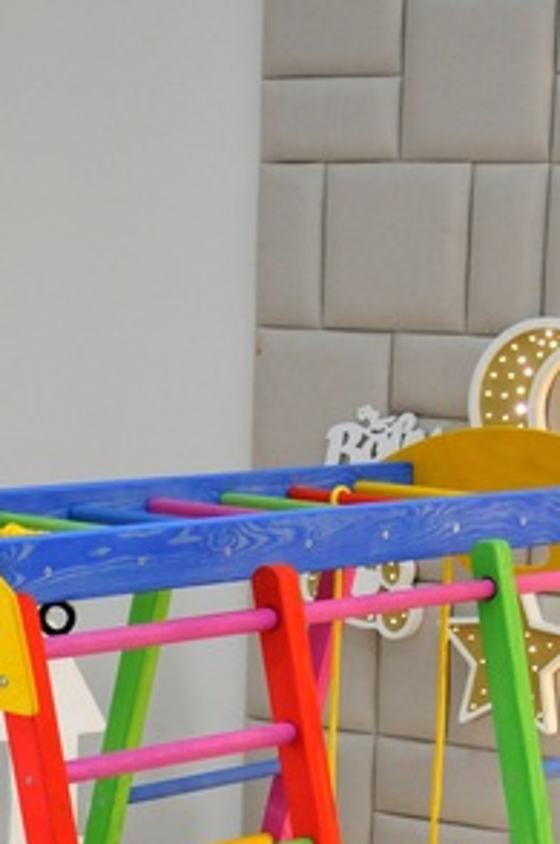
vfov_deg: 19.7
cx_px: 188
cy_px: 1002
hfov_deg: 13.9
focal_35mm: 98
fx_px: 2295
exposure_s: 1/60
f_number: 5.6
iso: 1000
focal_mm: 24
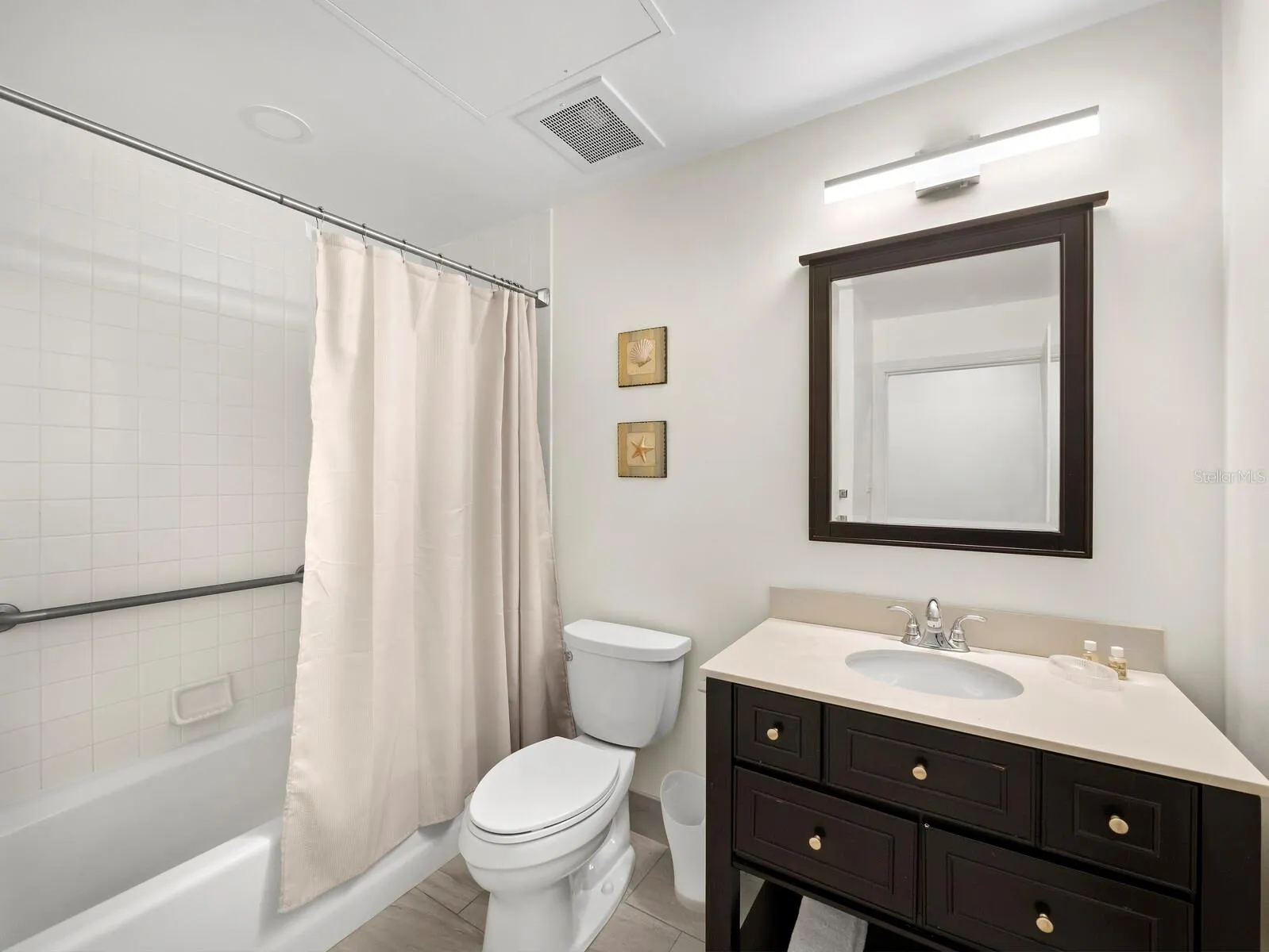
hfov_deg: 102.0
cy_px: 476
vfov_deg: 85.7
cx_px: 634
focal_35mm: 14
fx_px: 513
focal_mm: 7
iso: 400
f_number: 7.1
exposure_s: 1/4
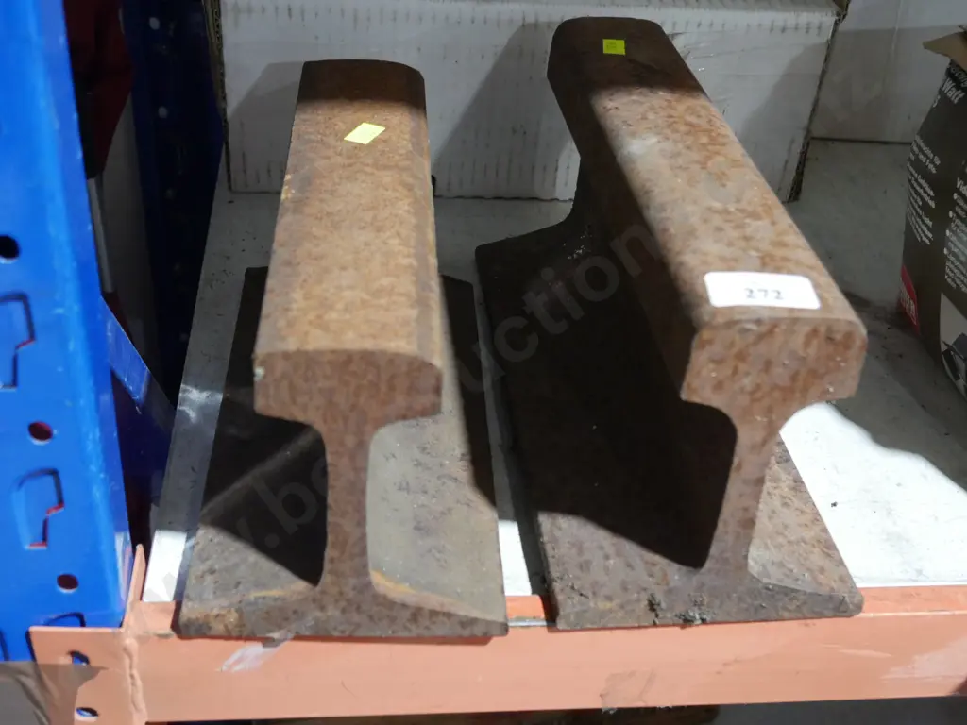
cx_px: 484
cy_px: 362
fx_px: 1229
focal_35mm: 44
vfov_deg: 32.9
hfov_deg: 42.9
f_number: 4.7
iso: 2500
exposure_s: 1/60
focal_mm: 22
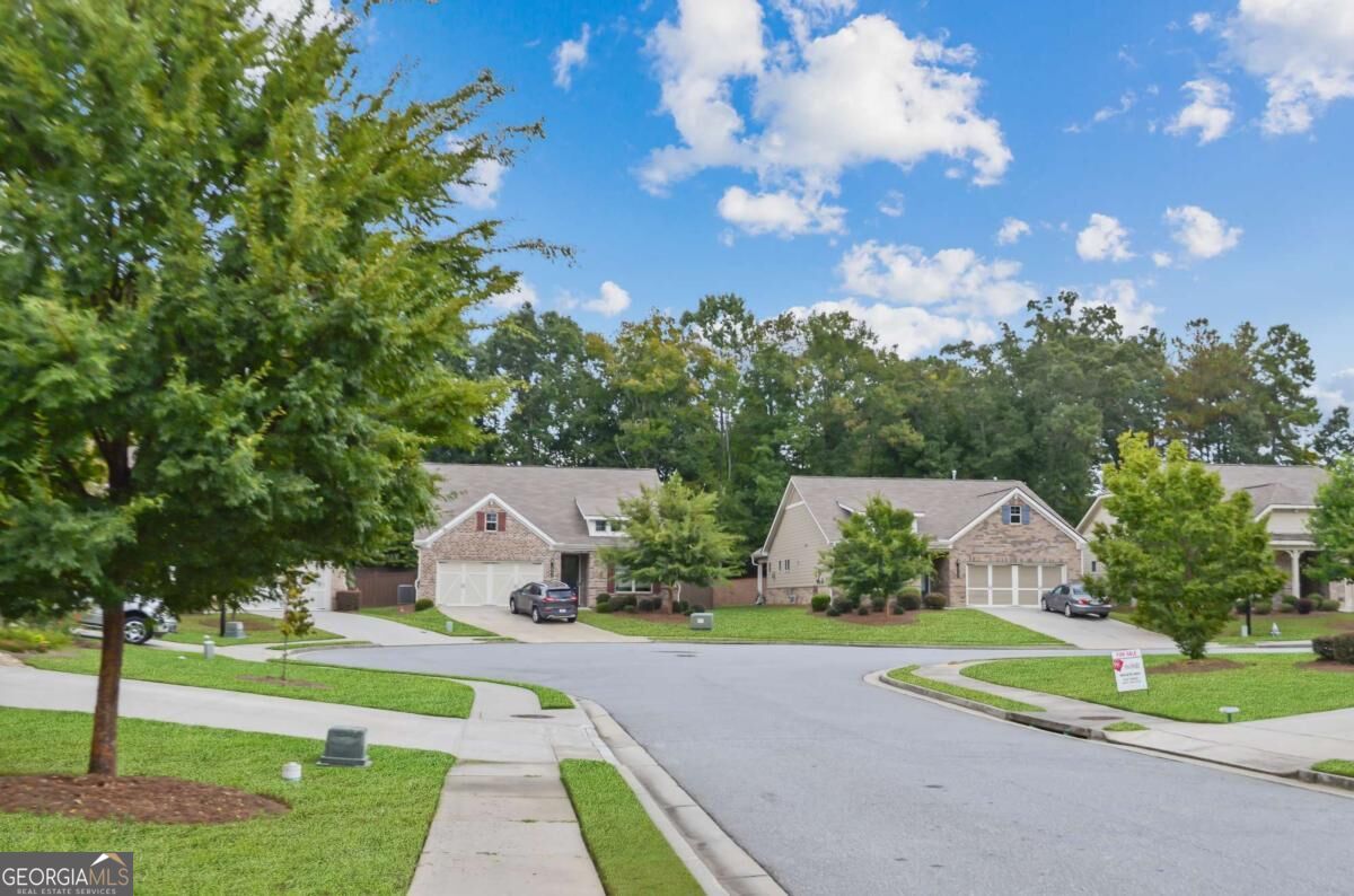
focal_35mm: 36
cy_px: 448
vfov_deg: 36.7
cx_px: 677
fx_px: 1351
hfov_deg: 53.2
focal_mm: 24
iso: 200
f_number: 8
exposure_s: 1/250
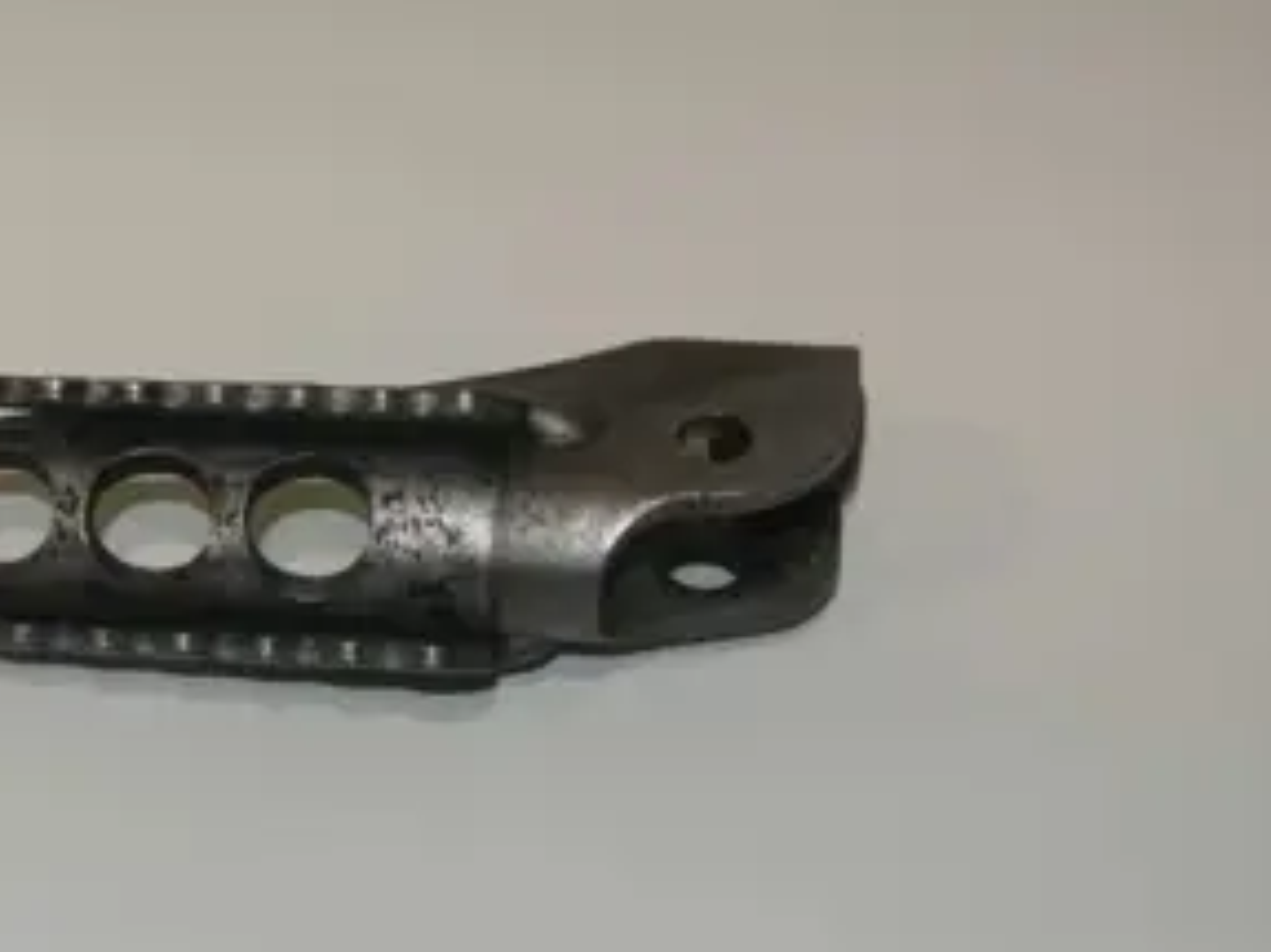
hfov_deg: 29.4
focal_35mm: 65
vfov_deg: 22.5
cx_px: 319
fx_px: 2386
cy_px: 598
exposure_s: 1/60
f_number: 4.5
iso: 200
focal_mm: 13.6
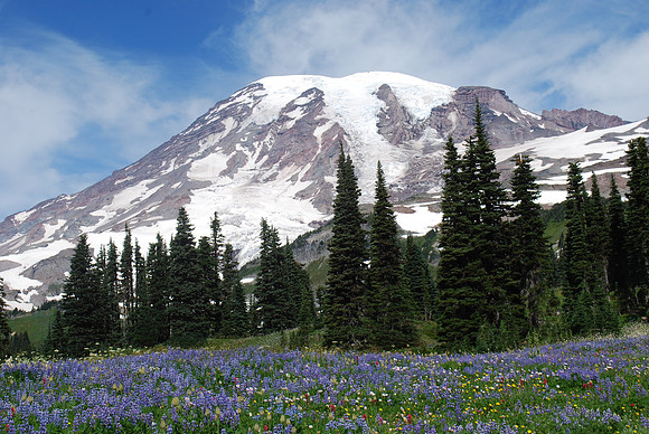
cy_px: 217
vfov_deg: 28.1
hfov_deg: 41.1
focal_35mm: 48
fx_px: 866
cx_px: 324
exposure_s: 1/250
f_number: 10
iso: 110
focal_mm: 32
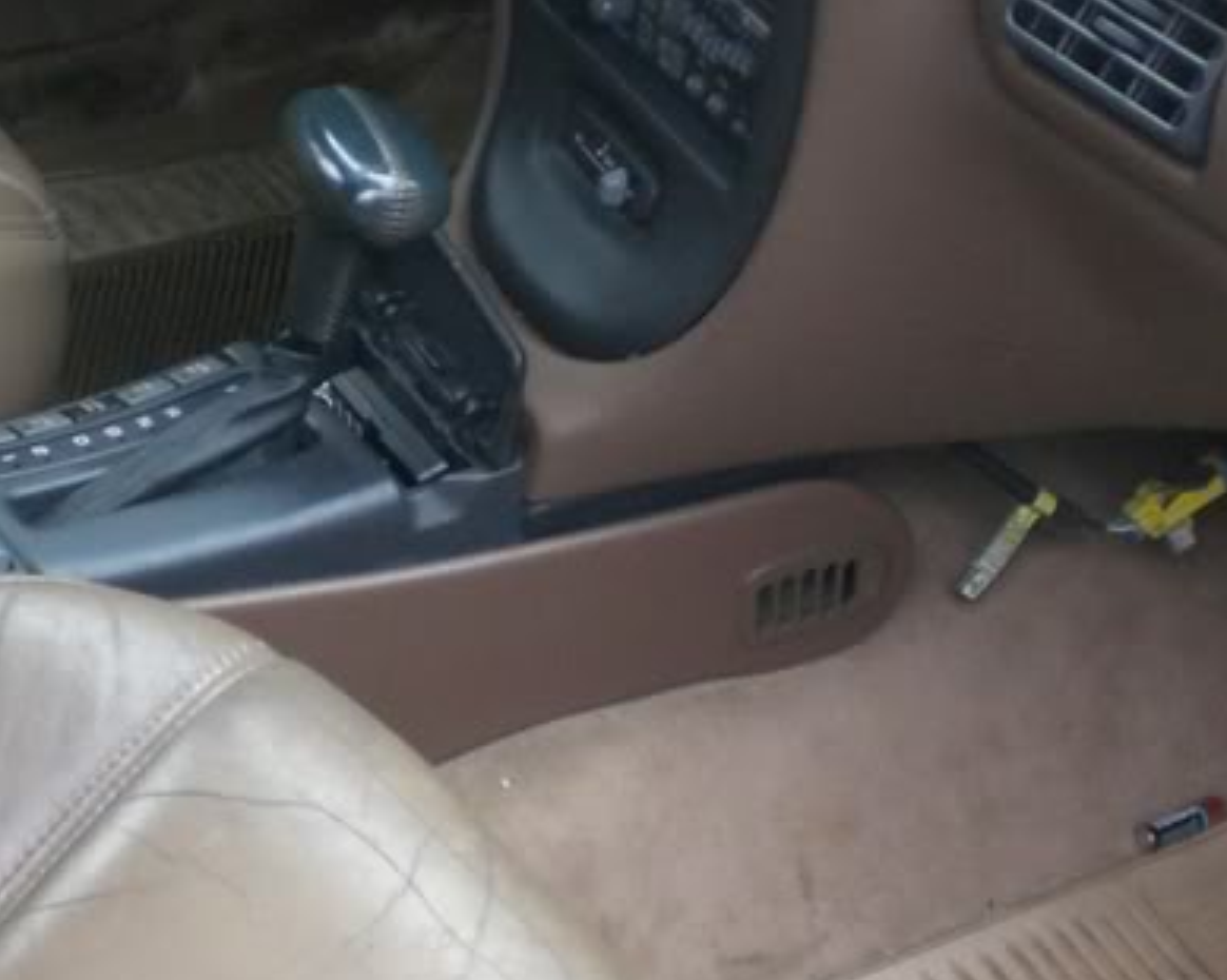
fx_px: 3557
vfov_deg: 15.6
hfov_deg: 19.6
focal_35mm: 98
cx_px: 702
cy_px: 291
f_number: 3.1
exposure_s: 1/125
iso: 200
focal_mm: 6.3
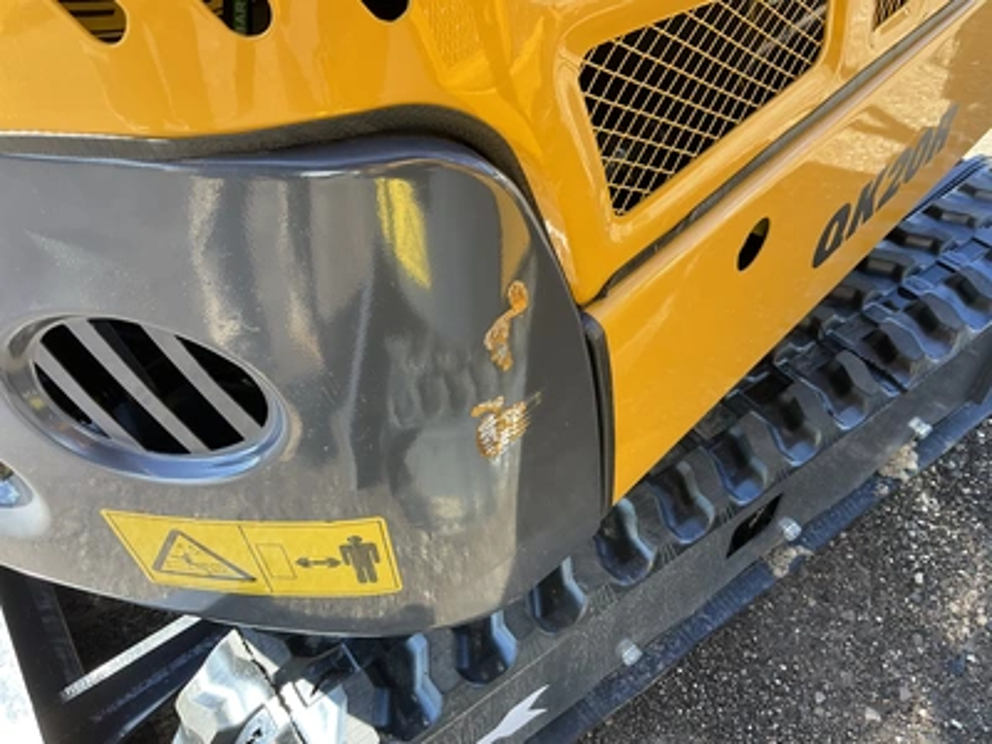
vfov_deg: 48.2
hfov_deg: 61.7
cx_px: 496
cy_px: 372
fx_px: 831
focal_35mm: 29
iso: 25
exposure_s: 1/122
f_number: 1.8
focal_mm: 3
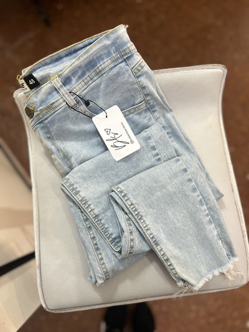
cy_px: 166
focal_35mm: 26
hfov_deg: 53.1
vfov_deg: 67.3
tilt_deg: -79.3
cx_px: 124
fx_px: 249
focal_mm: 5.7
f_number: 1.5
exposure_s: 1/100
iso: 100
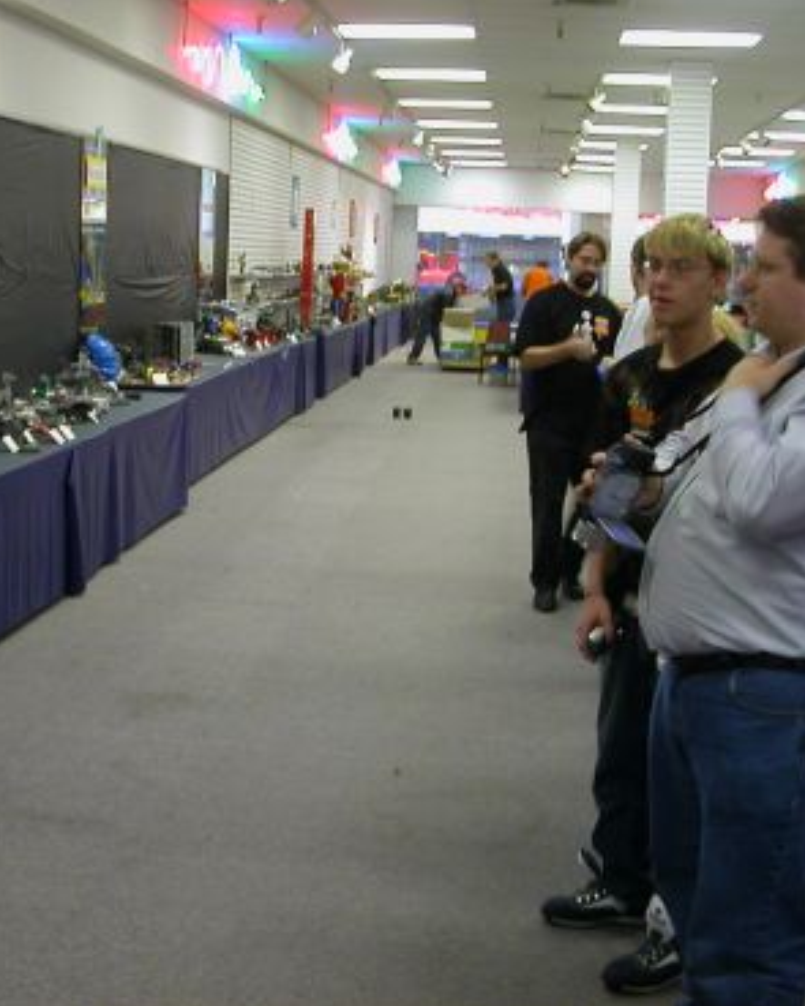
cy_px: 506
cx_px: 317
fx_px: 1460
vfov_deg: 38.1
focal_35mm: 49
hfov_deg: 30.7
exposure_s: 1/11.2
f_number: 2.7
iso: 100
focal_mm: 5.6
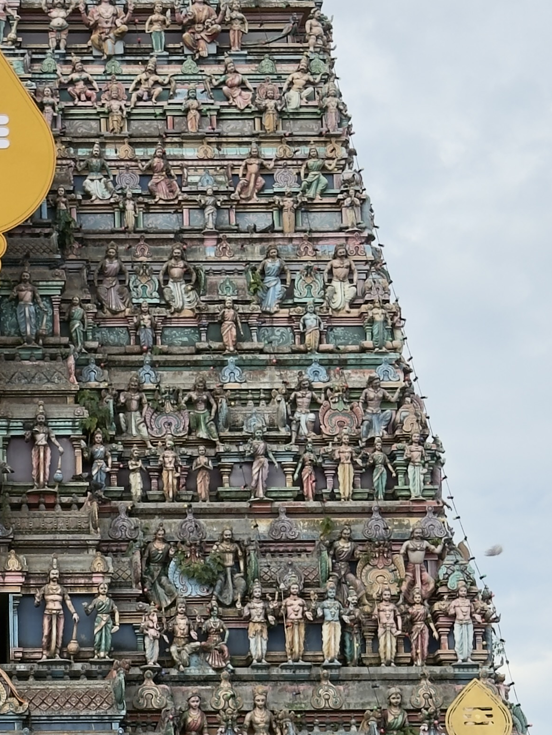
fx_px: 2636
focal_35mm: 124
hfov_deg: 11.8
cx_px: -32
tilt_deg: +13.6
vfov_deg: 15.7
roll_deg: +0.3
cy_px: 636
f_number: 1.78
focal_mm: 6.76
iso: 64
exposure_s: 1/1307
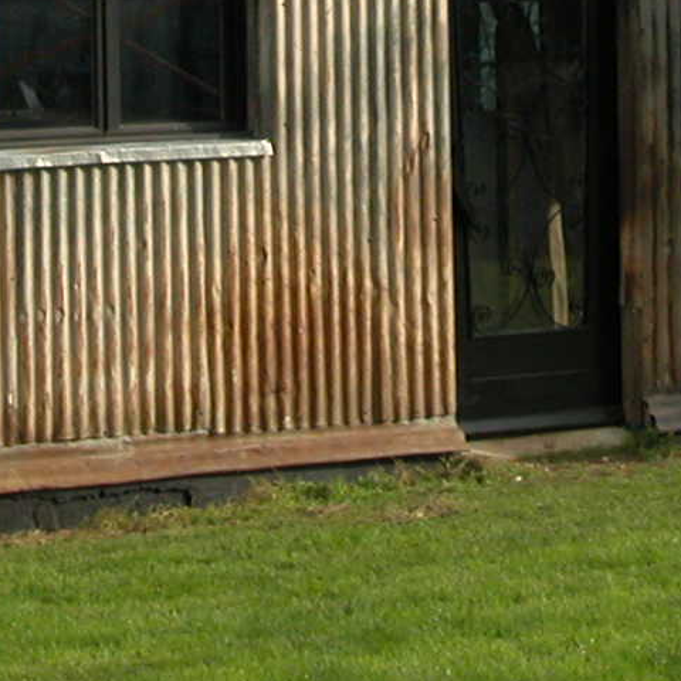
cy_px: -199
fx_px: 4719
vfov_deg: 8.1
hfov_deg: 8.2
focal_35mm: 212
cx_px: 532
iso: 100
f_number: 5.2
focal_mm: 11.4
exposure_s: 1/267
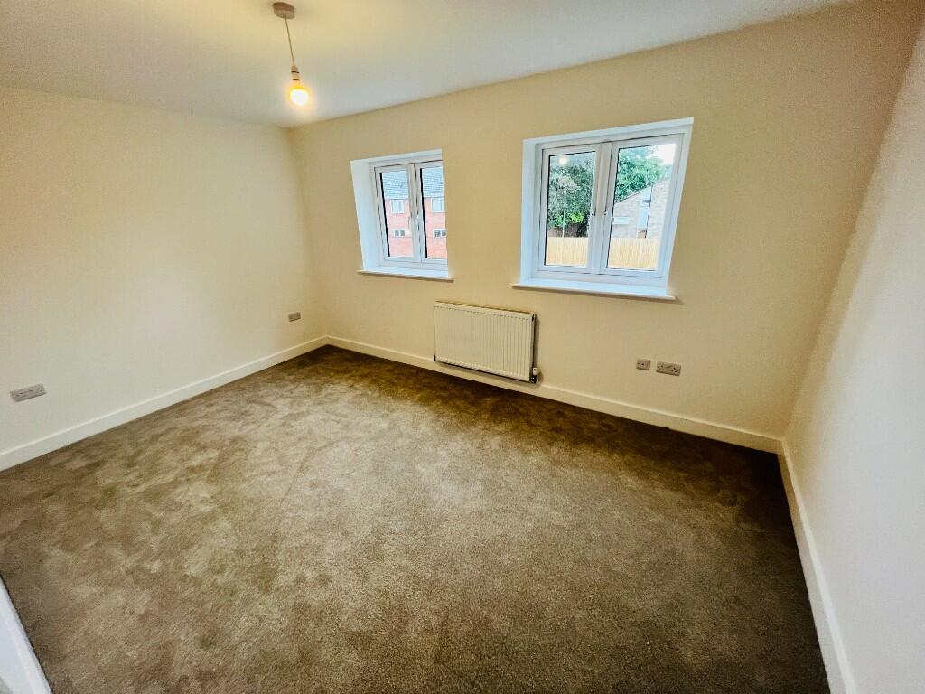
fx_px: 347
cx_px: 462
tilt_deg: -20.9
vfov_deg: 89.9
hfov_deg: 106.2
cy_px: 347
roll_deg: +1.9
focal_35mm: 13
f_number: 1.8
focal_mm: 1.57
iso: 160
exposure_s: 1/100
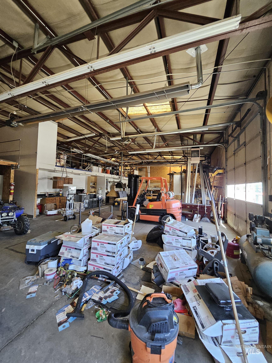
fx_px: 136
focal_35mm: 13
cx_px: 136
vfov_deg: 106.2
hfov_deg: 89.9
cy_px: 182
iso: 250
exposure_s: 1/60
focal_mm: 1.74
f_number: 2.2
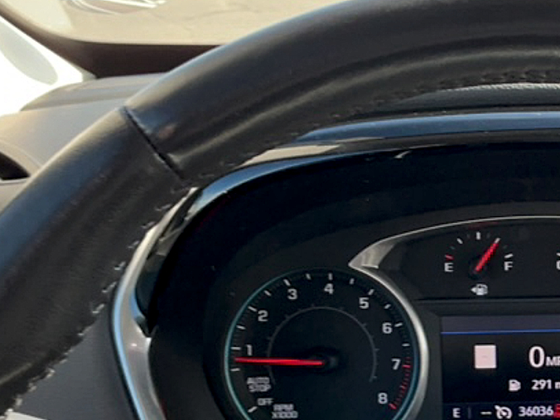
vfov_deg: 20.5
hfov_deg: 25.8
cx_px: 578
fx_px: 1149
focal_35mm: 71
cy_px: 321
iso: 40
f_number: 1.8
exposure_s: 1/120
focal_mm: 3
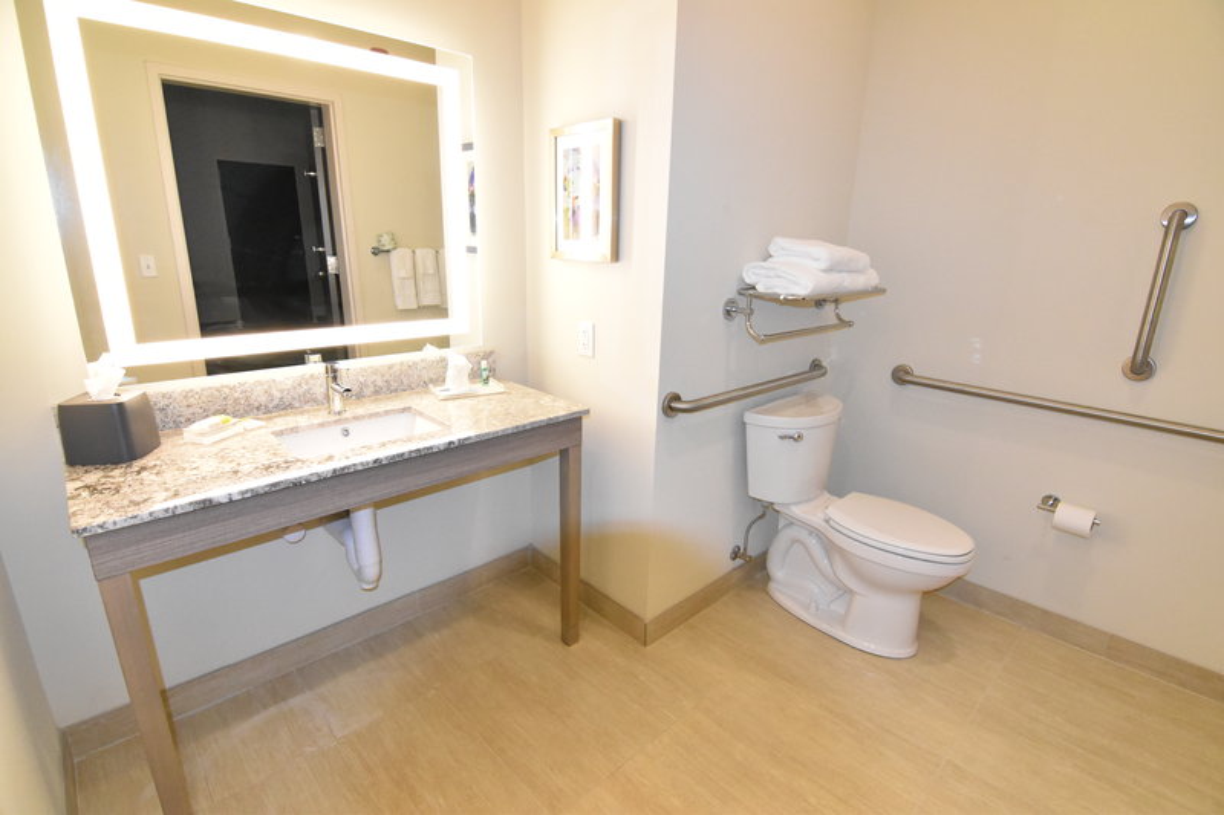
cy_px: 408
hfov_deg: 95.0
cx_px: 612
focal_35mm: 16
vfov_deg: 72.0
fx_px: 561
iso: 5000
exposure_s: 1/200
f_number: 5.6
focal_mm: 11
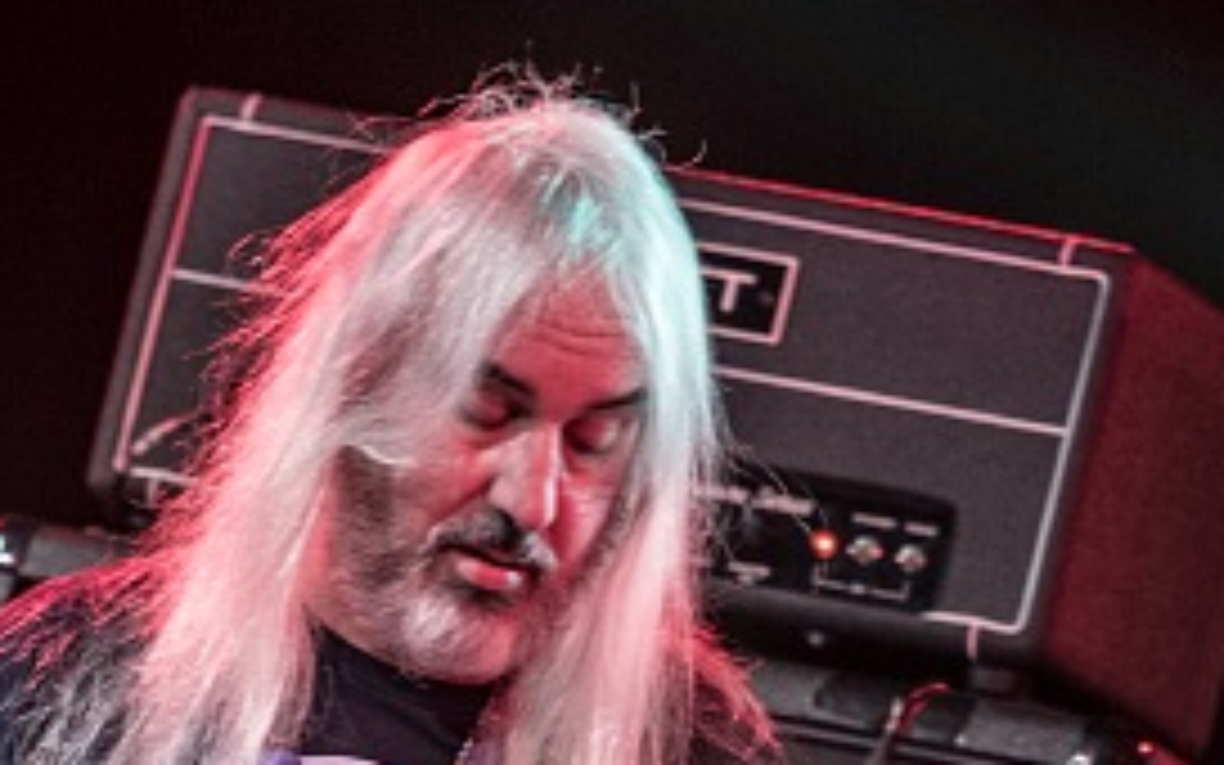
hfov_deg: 2.8
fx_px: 24997
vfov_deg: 1.8
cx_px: 860
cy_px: 873
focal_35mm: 749
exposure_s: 1/100
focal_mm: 185
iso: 800
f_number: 2.8
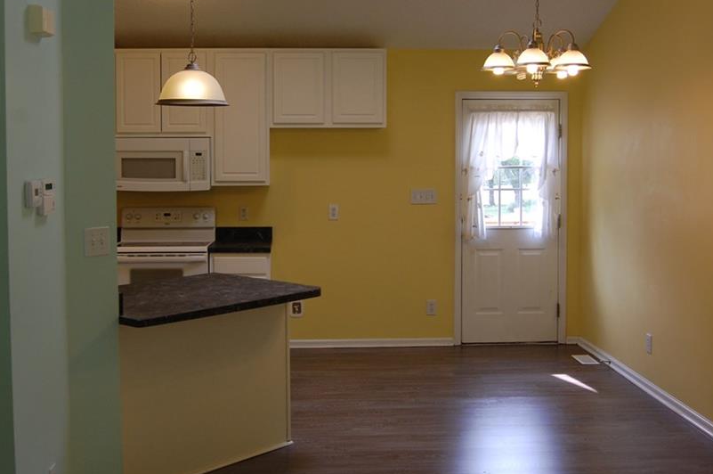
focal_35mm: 46
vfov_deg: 29.1
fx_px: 910
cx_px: 312
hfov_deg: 42.7
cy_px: 189
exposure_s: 1/100
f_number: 5
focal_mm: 24
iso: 400
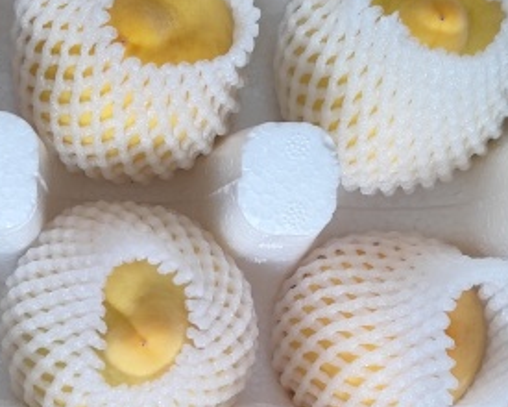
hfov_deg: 21.9
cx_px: 179
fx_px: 1308
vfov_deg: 17.2
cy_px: 425
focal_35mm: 87
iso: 250
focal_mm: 6.14
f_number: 1.65
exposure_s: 1/100
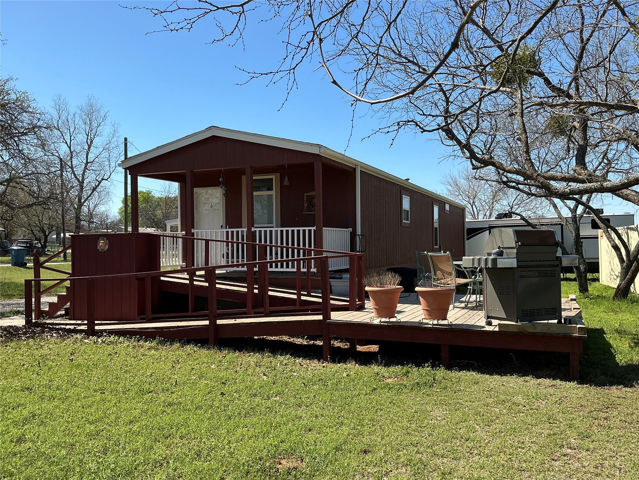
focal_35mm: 28
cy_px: 240
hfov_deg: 63.4
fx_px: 517
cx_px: 320
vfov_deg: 49.7
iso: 25
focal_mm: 3
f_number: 1.8
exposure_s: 1/1451
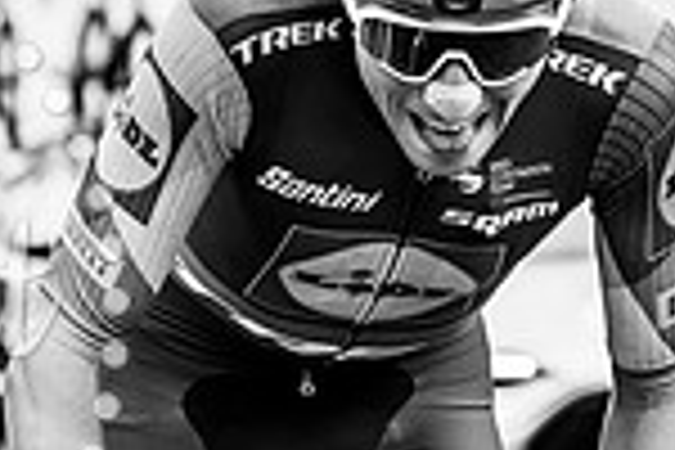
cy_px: 79
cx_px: 405
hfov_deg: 7.3
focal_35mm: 282
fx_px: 5287
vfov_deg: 4.9
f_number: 3.5
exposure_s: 1/1000
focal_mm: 70
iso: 320
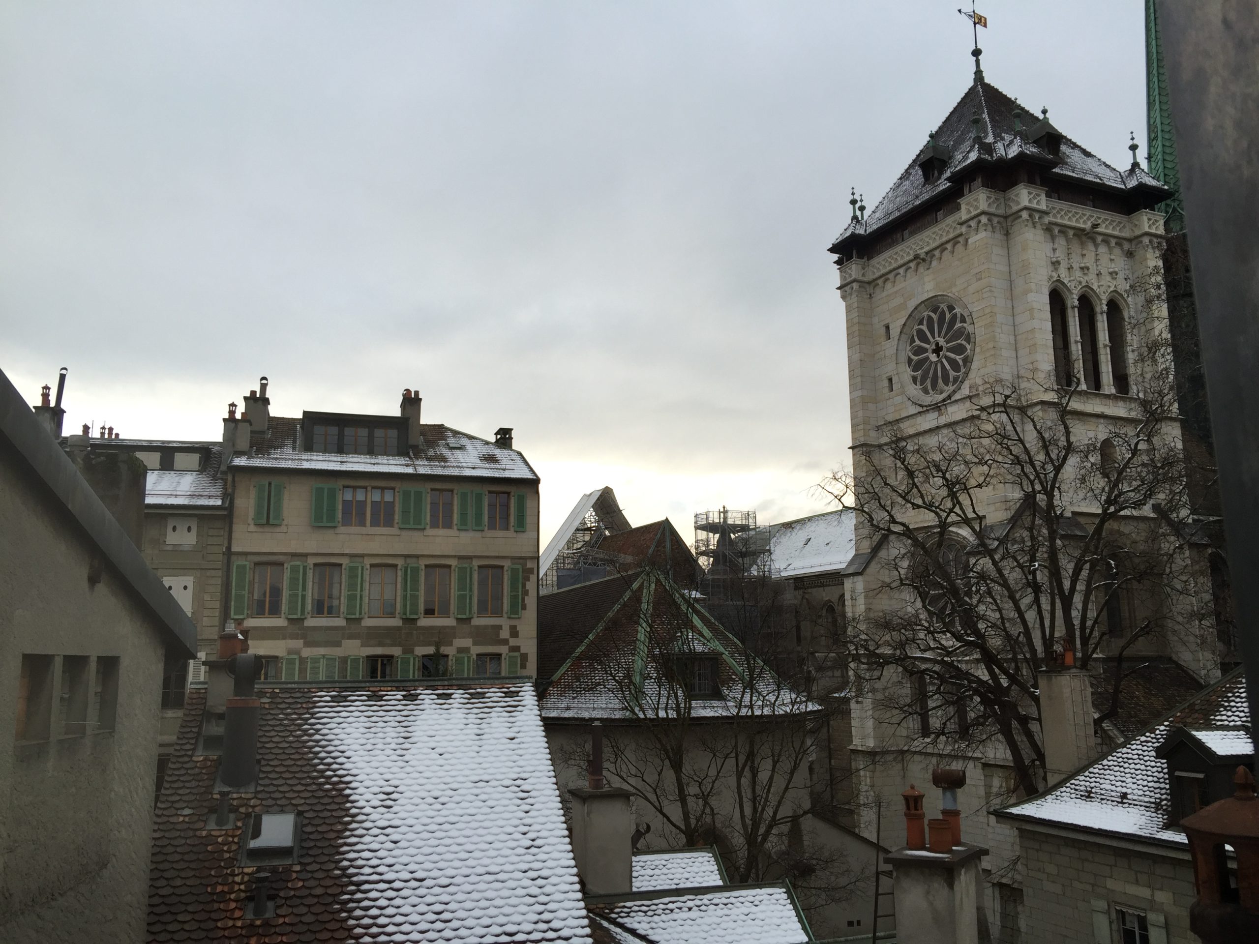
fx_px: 1055
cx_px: 630
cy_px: 472
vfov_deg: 48.2
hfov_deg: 61.7
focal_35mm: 29
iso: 32
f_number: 2.2
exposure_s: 1/146
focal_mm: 4.15
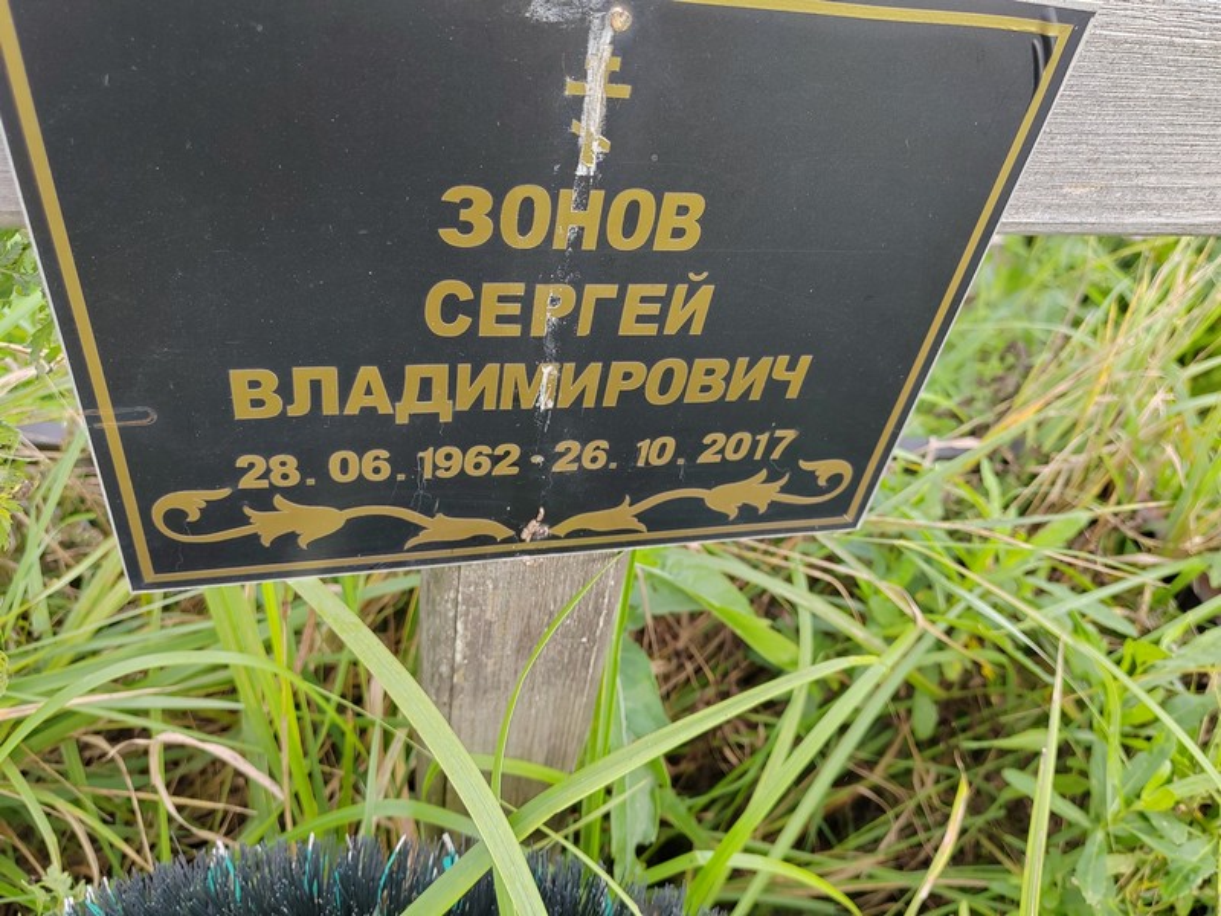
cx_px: 610
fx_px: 952
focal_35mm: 27
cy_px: 458
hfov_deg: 65.3
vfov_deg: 51.4
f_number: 1.9
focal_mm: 5.52
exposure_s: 1/160
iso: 100
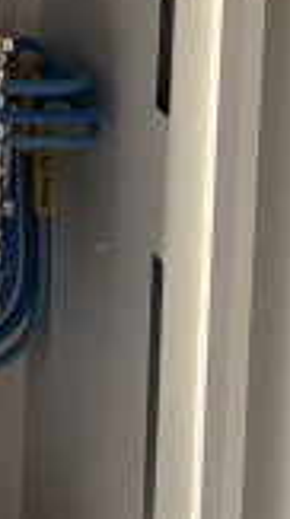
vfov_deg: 9.4
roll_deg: +0.3
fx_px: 2874
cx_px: -969
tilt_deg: -7.0
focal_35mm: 209
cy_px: -659
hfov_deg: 5.0
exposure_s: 1/243
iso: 100
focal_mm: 5.96
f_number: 1.6
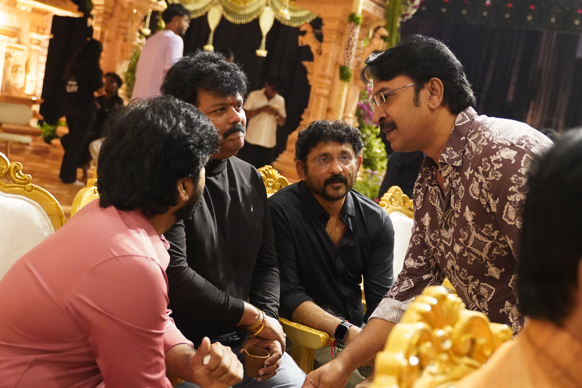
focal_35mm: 42
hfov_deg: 46.4
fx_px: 679
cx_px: 291
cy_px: 194
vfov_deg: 31.9
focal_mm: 28
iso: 6400
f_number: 2.8
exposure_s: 1/400
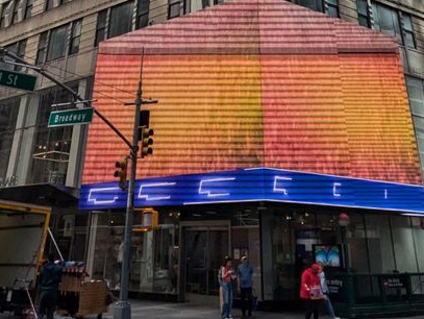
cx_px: 206
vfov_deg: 28.8
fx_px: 539
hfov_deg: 42.9
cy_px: -58
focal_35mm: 44
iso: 42
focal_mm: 1.83
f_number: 2.2
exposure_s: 1/3106
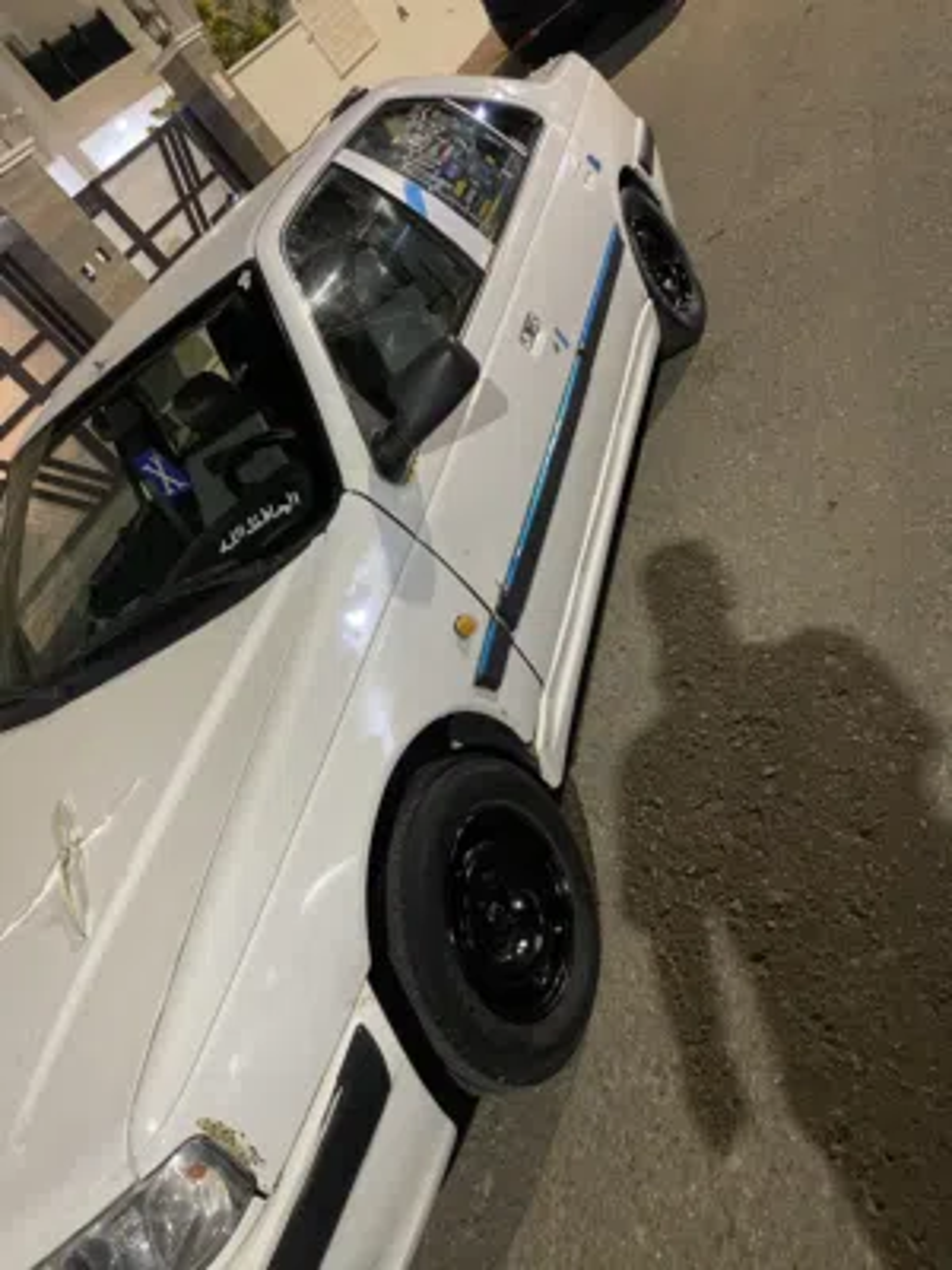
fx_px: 953
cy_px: 635
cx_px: 476
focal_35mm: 26
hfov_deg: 53.1
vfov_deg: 67.3
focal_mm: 4.25
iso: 640
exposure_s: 1/33
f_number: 1.8
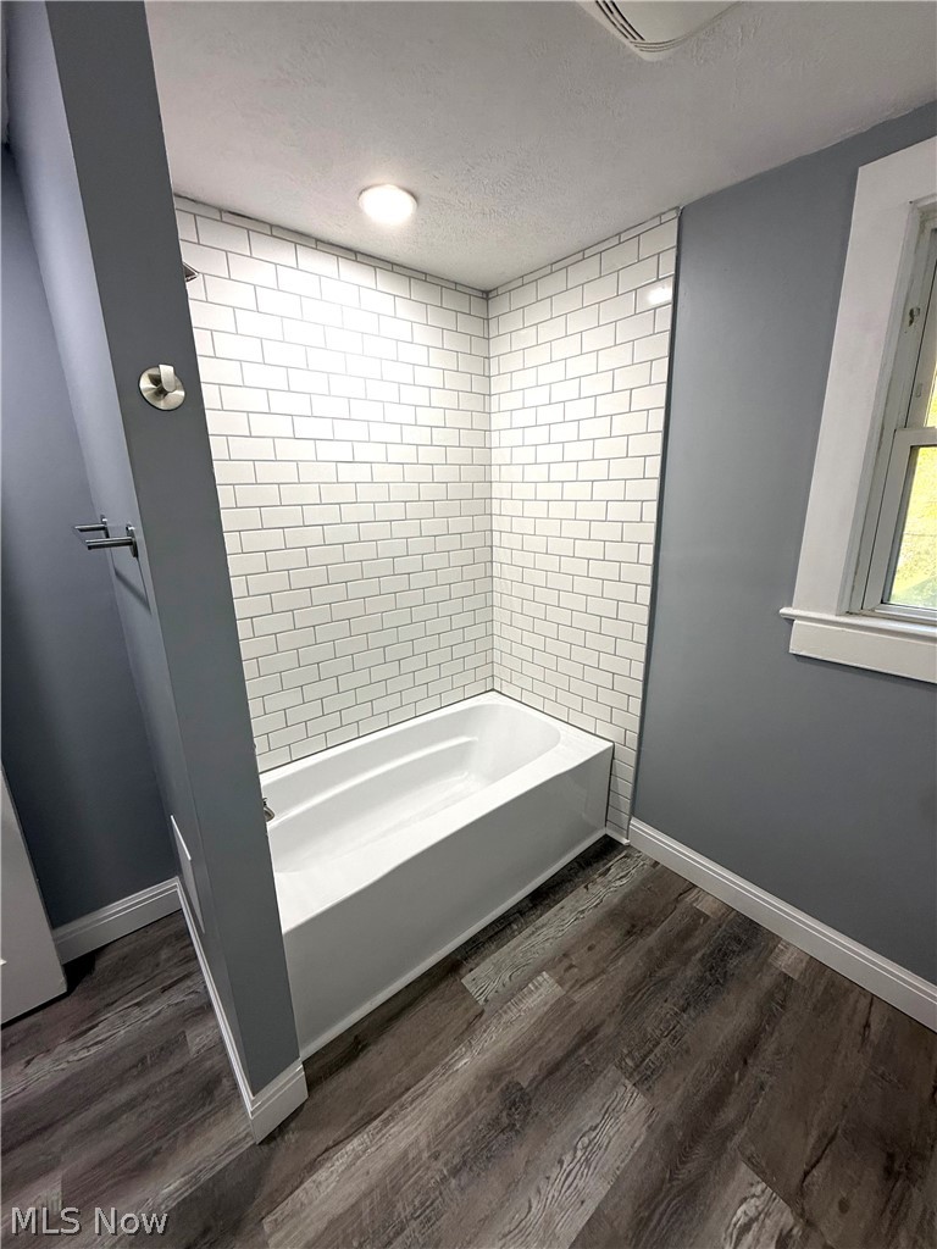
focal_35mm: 14
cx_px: 468
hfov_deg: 85.7
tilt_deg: -15.4
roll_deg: +0.3
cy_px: 624
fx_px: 505
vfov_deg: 102.1
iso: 100
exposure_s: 1/120
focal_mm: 2.22
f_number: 2.2
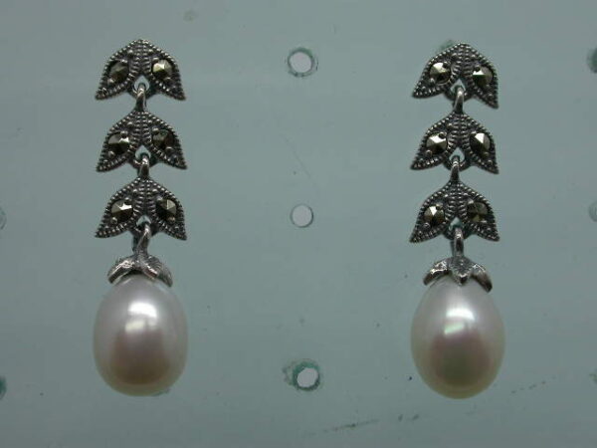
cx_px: 298
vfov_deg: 17.4
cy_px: 224
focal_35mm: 85
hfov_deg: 23.0
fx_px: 1466
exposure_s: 1/56.2
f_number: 6.5
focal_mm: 17.7
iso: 100
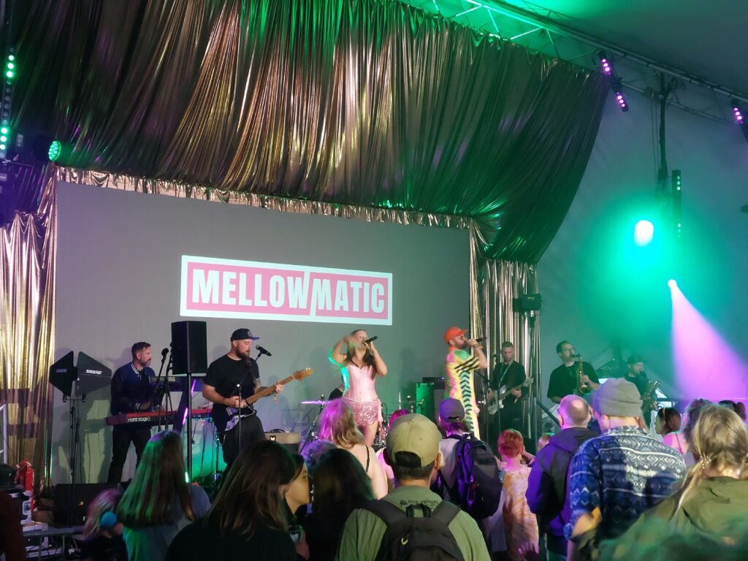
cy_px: 280
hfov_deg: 69.4
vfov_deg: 54.9
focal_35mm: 25
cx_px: 374
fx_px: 540
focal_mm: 5.23
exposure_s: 1/50
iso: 320
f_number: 1.8
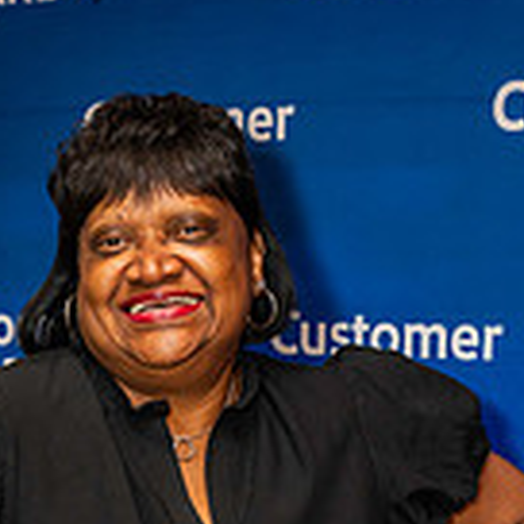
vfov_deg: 12.7
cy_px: 593
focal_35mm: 135
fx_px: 2312
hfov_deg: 12.9
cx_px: 154
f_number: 4.5
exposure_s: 1/160
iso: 1600
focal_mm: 48
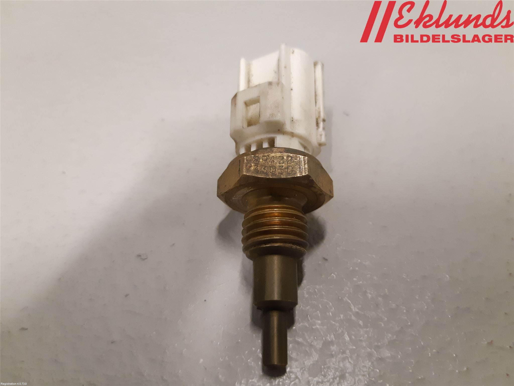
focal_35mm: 26
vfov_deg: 53.1
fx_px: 386
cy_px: 193
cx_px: 257
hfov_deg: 67.3
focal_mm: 3.93
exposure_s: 1/50
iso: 250
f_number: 1.7
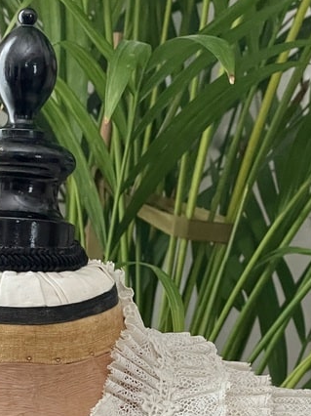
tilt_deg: -6.1
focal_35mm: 125
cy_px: 443
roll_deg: -1.4
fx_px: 1499
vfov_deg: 15.4
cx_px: 2
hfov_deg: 11.7
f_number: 2
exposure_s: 1/90
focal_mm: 6
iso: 200
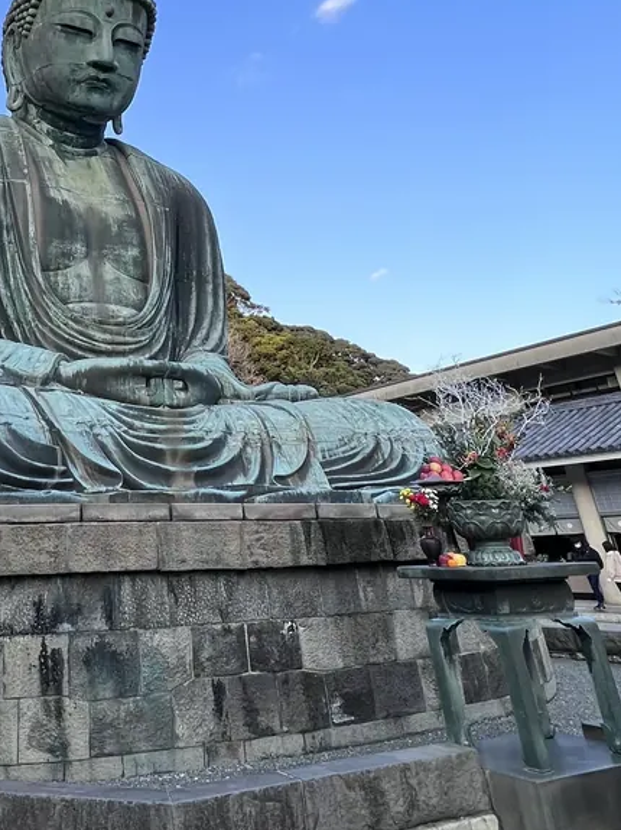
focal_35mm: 29
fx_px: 694
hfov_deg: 44.7
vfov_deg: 56.4
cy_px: 145
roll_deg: +0.4
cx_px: 87
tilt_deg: +29.7
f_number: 1.8
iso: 32
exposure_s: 1/377
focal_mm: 1.57
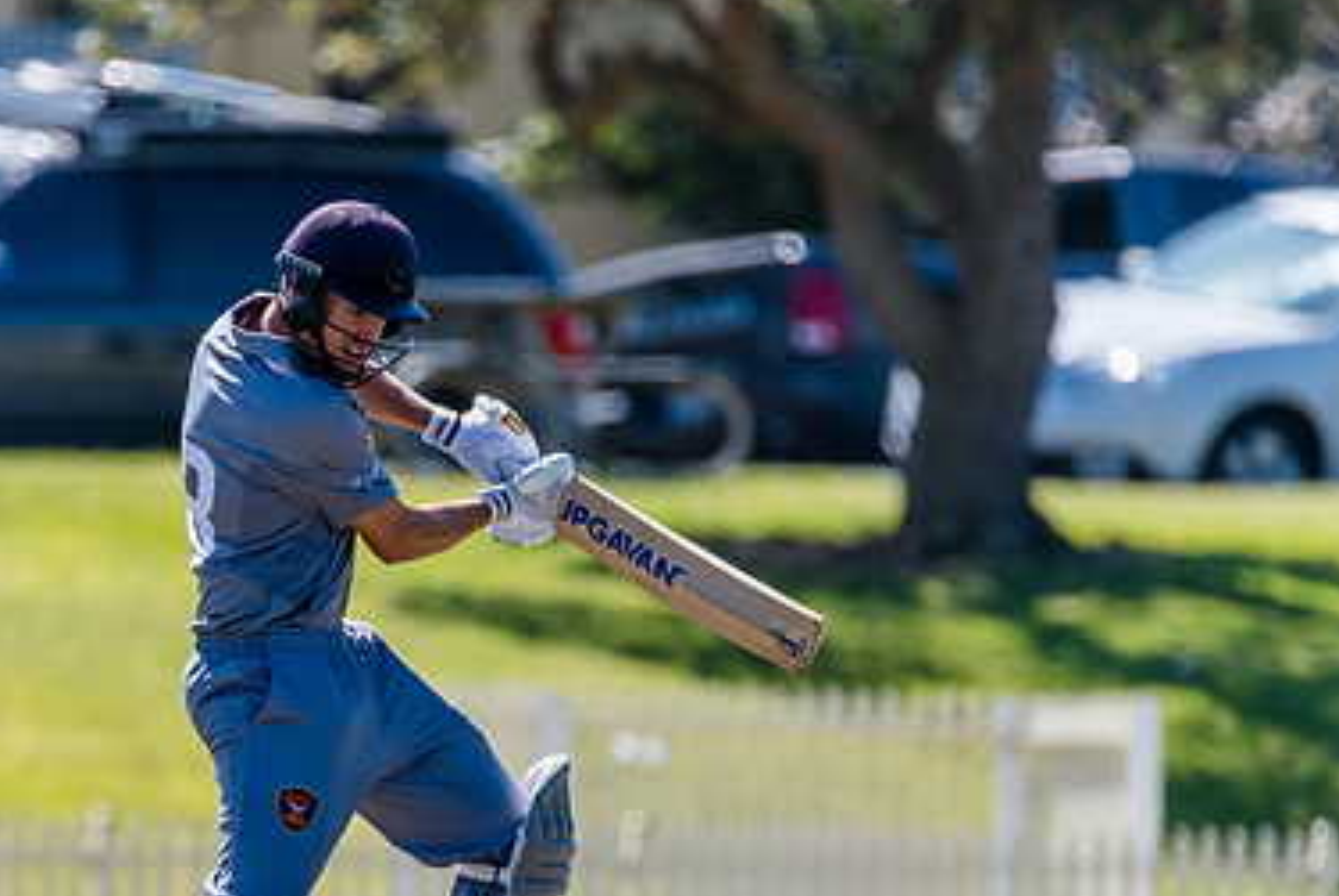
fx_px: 36716
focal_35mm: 986
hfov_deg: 2.1
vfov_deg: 1.4
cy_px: 673
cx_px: 450
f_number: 6.3
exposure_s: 1/2000
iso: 640
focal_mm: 600
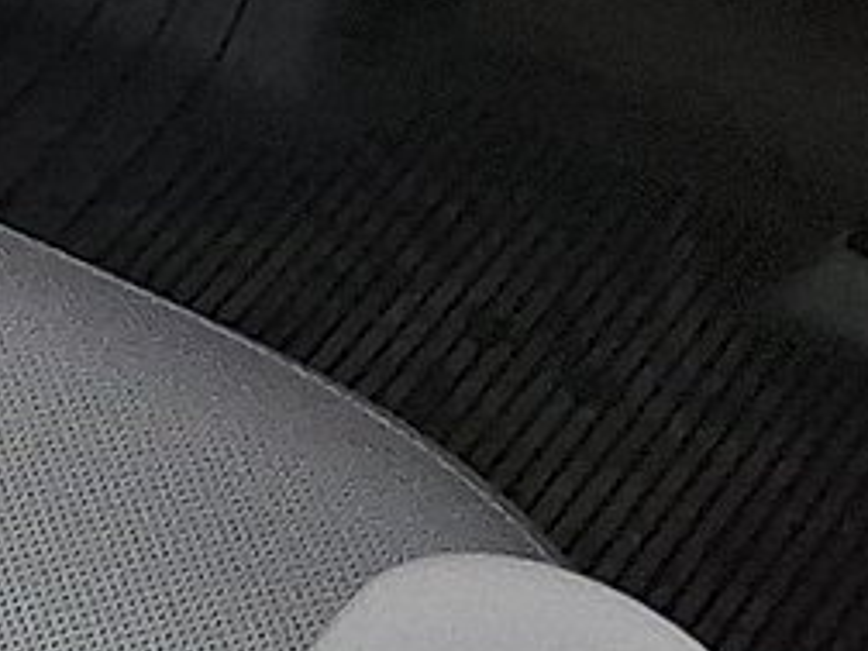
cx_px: -844
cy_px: -489
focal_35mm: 159
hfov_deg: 11.3
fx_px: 3987
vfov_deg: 9.0
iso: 270
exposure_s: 1/40
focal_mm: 4.69
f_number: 1.8
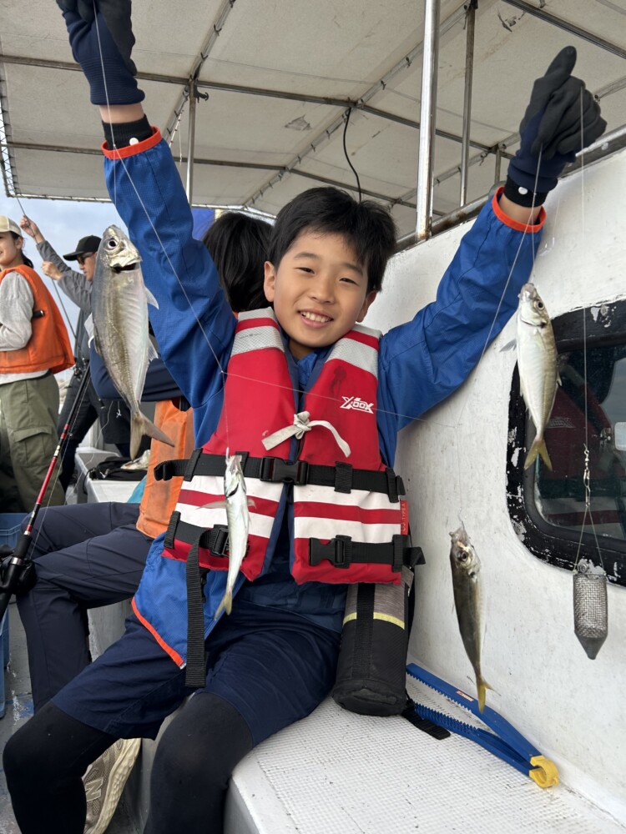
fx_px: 627
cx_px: 313
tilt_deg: -2.5
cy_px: 417
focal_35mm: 26
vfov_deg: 67.3
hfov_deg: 53.1
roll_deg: +0.9
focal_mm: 5.7
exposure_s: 1/212
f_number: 1.5
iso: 40
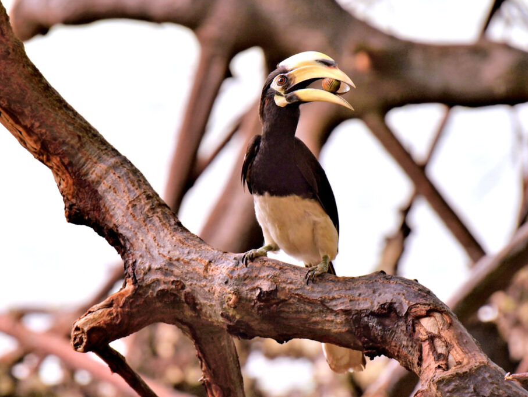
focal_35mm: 413
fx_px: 6301
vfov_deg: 3.6
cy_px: 198
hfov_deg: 4.8
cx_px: 288
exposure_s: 1/125
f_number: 5.6
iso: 250
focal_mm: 380
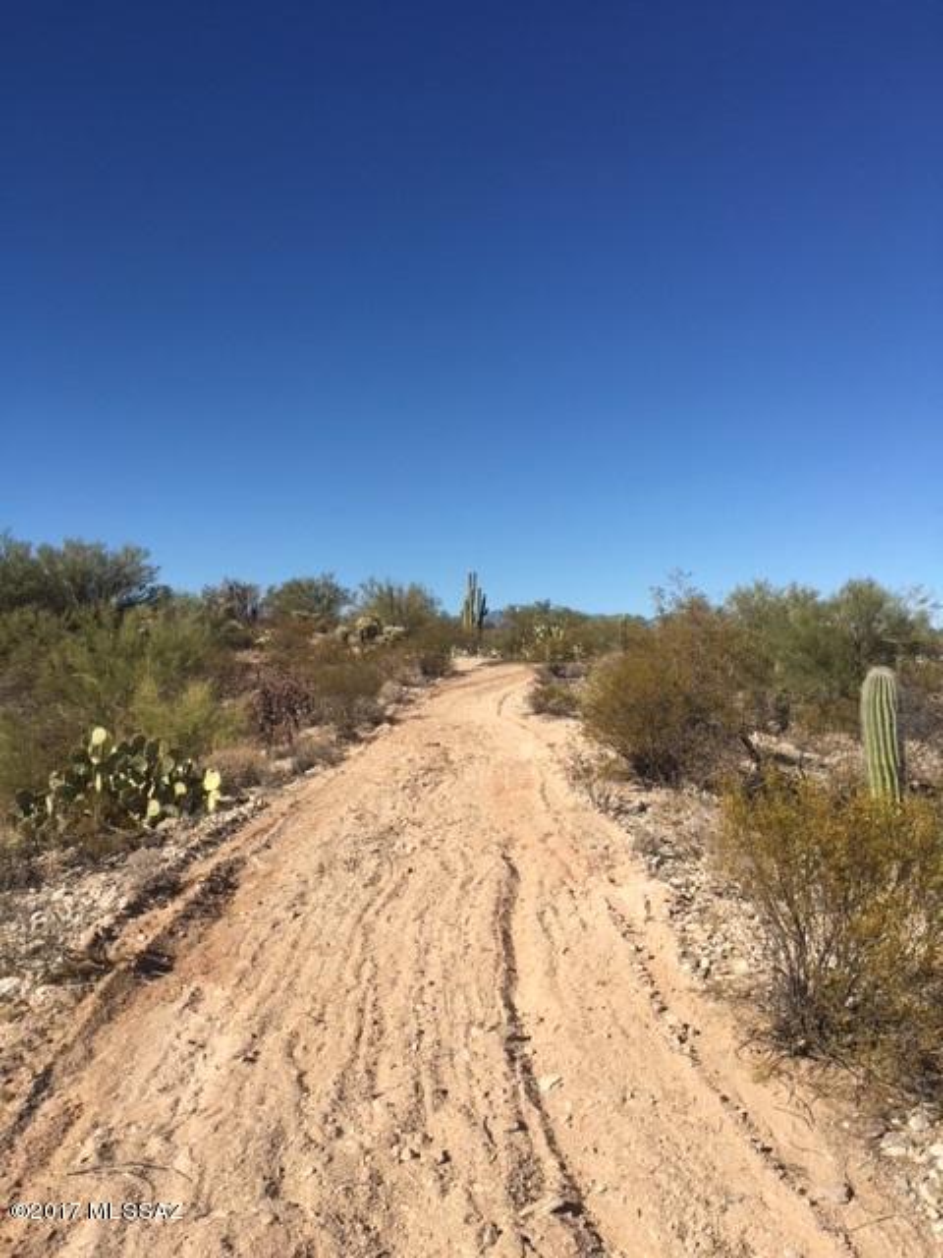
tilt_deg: +4.7
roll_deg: +1.4
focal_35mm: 29
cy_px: 629
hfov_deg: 48.2
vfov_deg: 61.7
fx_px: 1053
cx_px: 472
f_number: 2.2
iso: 25
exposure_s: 1/1972
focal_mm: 4.15
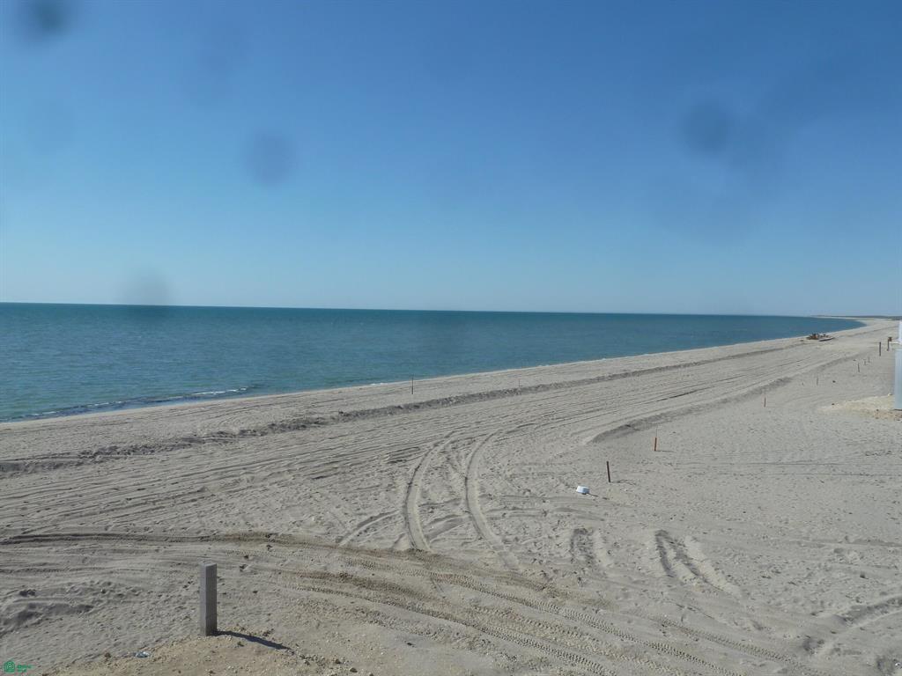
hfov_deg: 61.7
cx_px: 451
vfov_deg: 48.2
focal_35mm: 29
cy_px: 338
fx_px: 756
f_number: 5.6
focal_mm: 4.7
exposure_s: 1/640
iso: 80
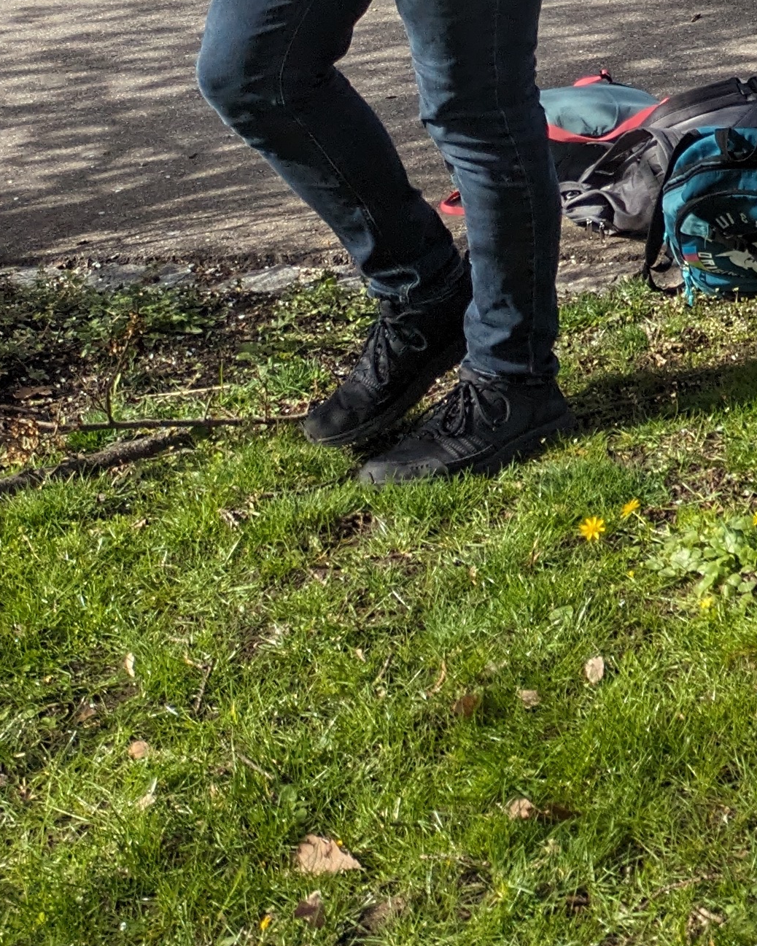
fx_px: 2436
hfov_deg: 14.6
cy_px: -91
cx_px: 1518
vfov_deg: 20.9
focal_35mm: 87
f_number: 1.89
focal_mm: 5.43
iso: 40
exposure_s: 1/1653
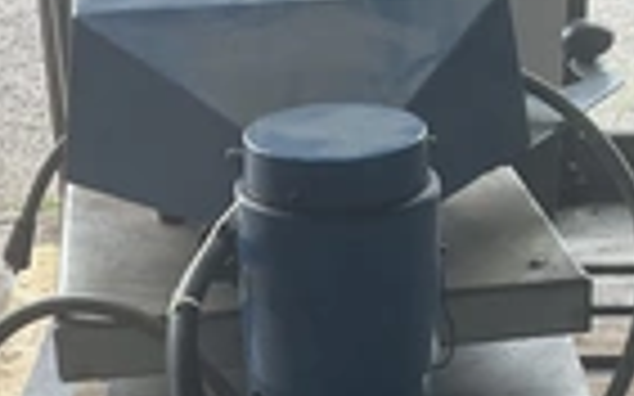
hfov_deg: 23.8
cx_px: 310
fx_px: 1503
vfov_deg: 14.6
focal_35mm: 87
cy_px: 459
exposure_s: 1/125
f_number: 1.8
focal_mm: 3
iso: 16
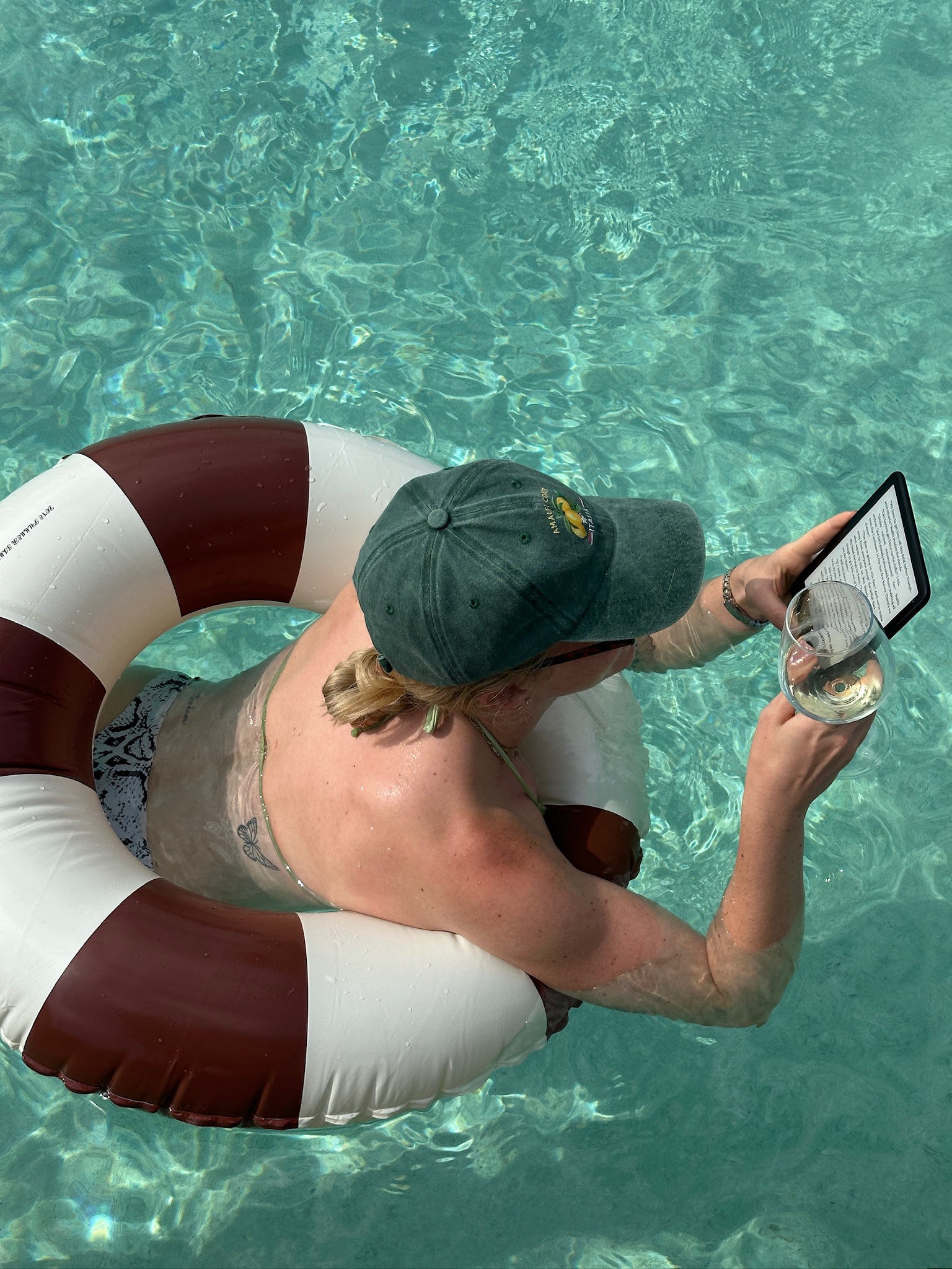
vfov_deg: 39.7
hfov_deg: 30.3
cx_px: 476
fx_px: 1760
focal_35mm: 48
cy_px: 634
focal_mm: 6.86
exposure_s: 1/5263
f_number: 1.78
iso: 64
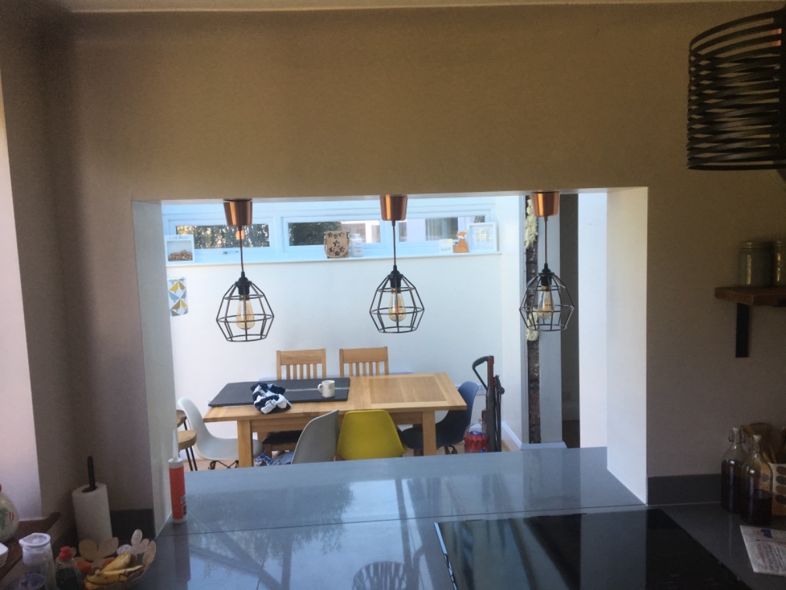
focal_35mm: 29
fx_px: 658
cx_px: 393
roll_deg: +1.0
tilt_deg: -3.9
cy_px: 295
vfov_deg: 48.2
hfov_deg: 61.7
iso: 32
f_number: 2.2
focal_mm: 4.15
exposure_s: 1/100
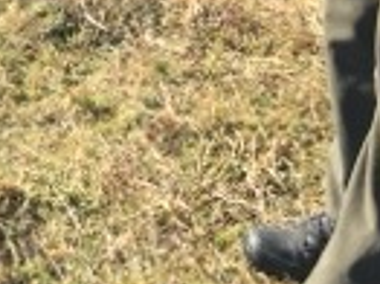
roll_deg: -11.9
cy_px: -241
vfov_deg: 8.1
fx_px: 1941
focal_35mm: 177
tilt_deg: -17.3
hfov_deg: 11.0
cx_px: -64
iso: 32
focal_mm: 4.15
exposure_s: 1/732
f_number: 2.2
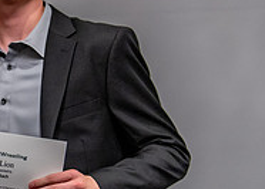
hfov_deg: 11.8
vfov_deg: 8.6
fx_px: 1265
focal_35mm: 168
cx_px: -20
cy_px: 125
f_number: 1.2
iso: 1250
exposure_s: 1/400
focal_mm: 50
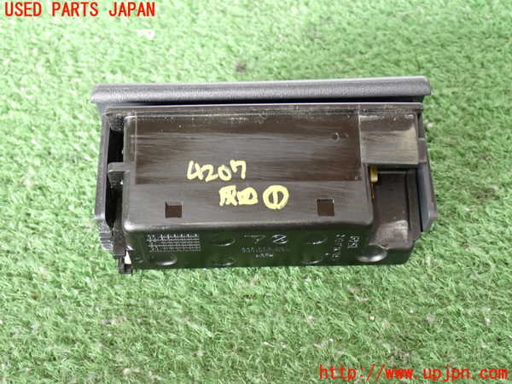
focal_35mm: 50
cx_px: 256
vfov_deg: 29.1
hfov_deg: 38.2
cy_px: 192
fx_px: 740
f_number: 3.2
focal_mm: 9.01
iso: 500
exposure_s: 1/50
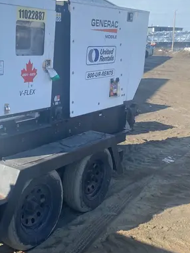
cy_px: 117
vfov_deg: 38.2
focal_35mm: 50
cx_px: 37
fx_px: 366
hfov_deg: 28.5
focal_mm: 4.25
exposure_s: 1/2410
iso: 32
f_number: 1.8
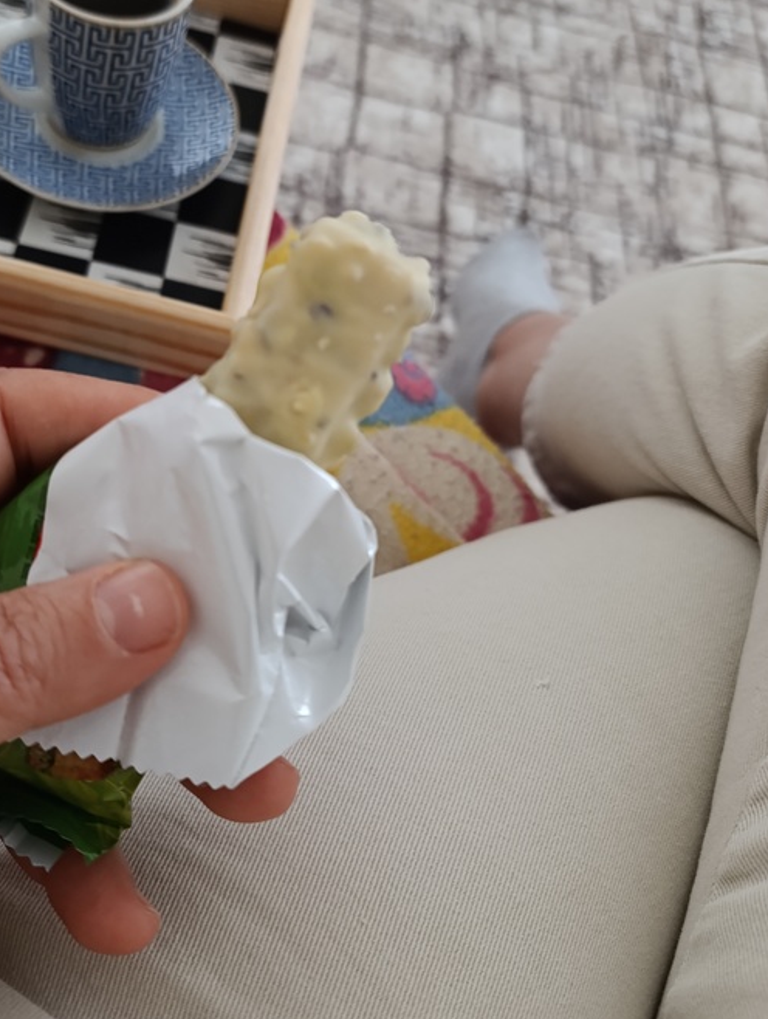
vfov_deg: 56.6
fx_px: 944
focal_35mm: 32
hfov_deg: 43.9
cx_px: 279
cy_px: 449
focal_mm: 6.14
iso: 2000
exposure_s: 1/25
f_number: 1.6
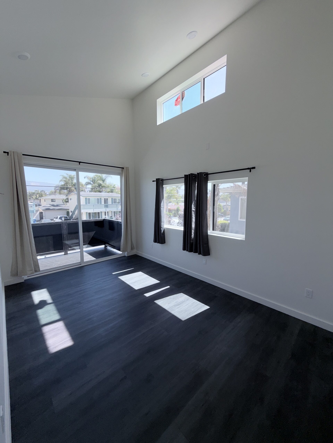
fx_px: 180
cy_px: 222
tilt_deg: -5.6
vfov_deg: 102.1
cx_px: 166
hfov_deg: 85.7
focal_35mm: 14
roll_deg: -0.2
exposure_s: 1/162
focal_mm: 2.22
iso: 16
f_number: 2.2
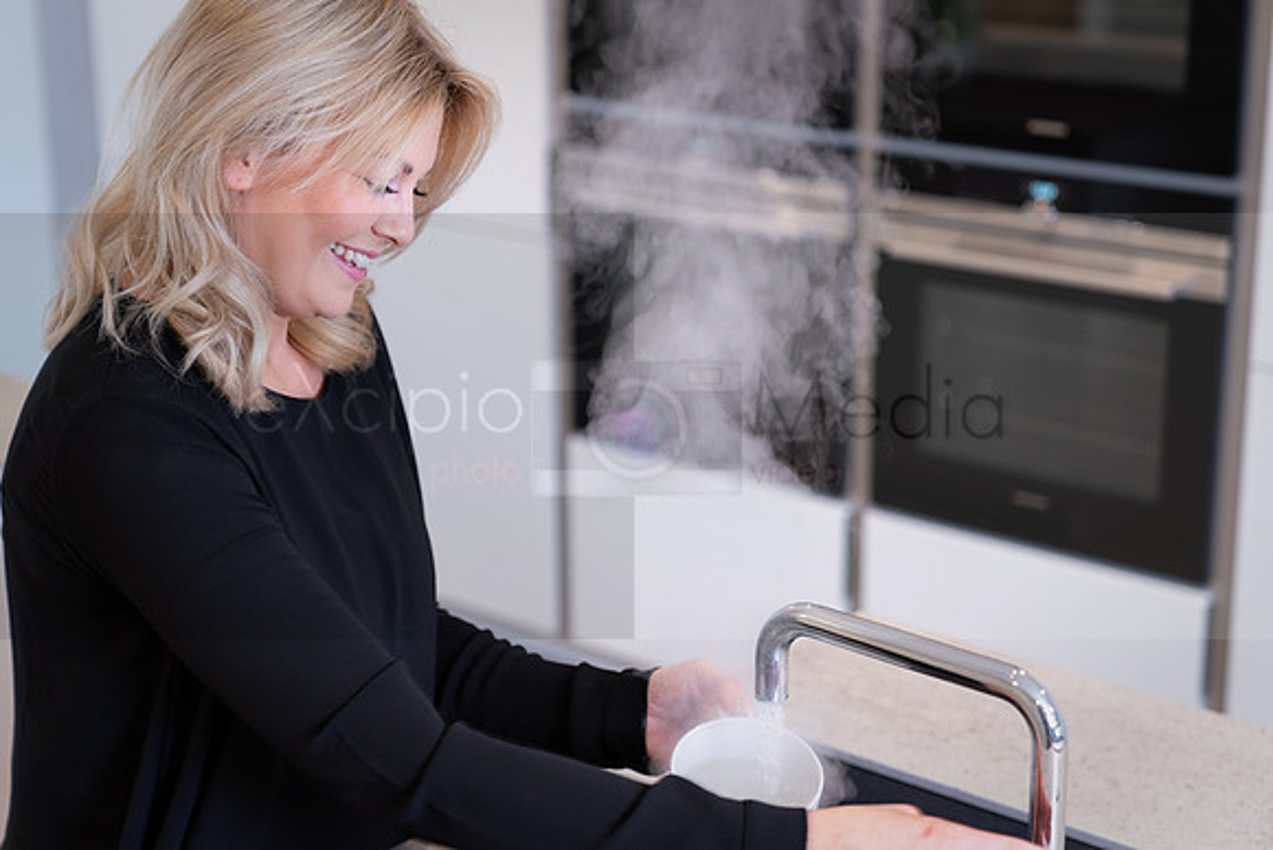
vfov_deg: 21.0
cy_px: 427
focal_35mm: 65
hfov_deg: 31.0
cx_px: 586
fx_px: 2296
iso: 800
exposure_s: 1/80
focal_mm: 60
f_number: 2.8
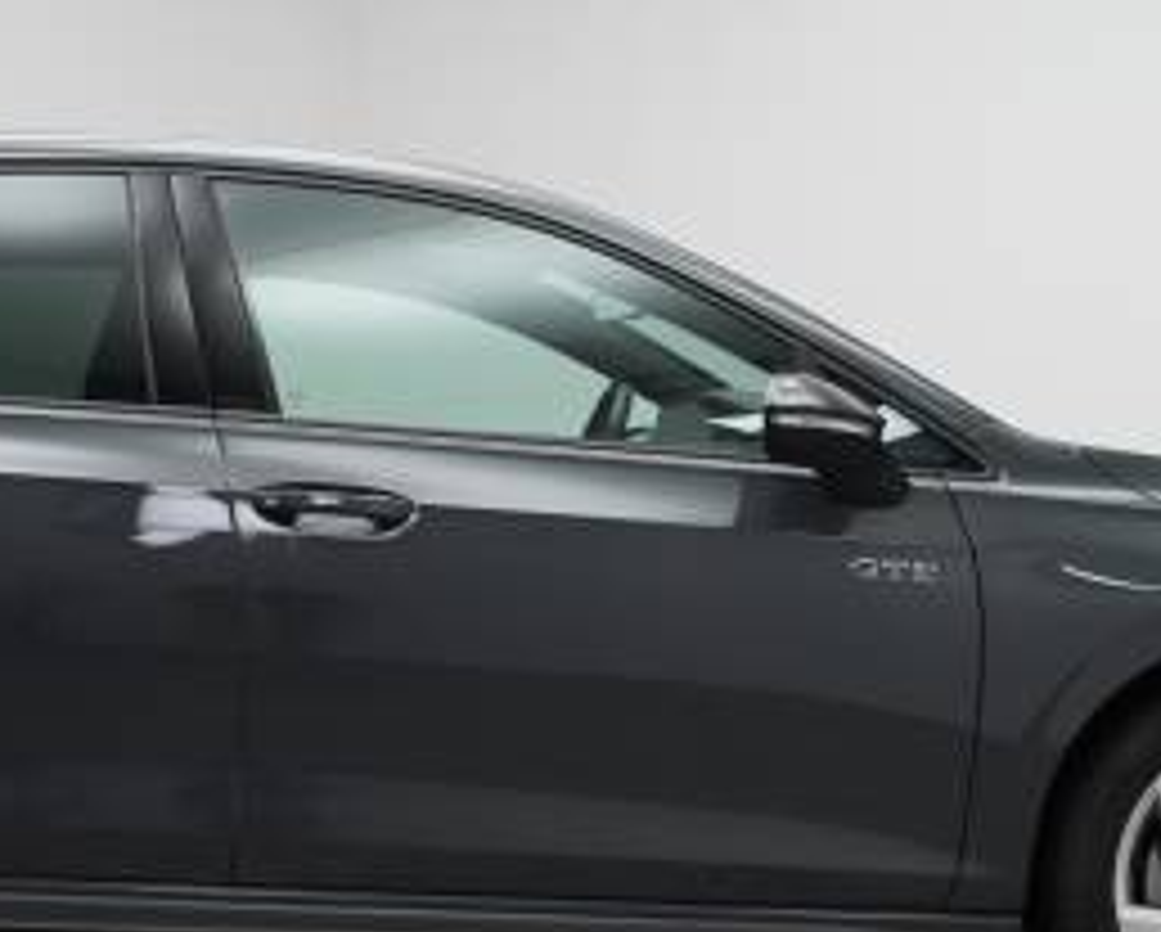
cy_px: 630
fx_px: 3488
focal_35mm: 101
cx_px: 374
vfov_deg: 15.2
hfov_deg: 18.8
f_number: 4
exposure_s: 1/160
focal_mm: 43.6
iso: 1600
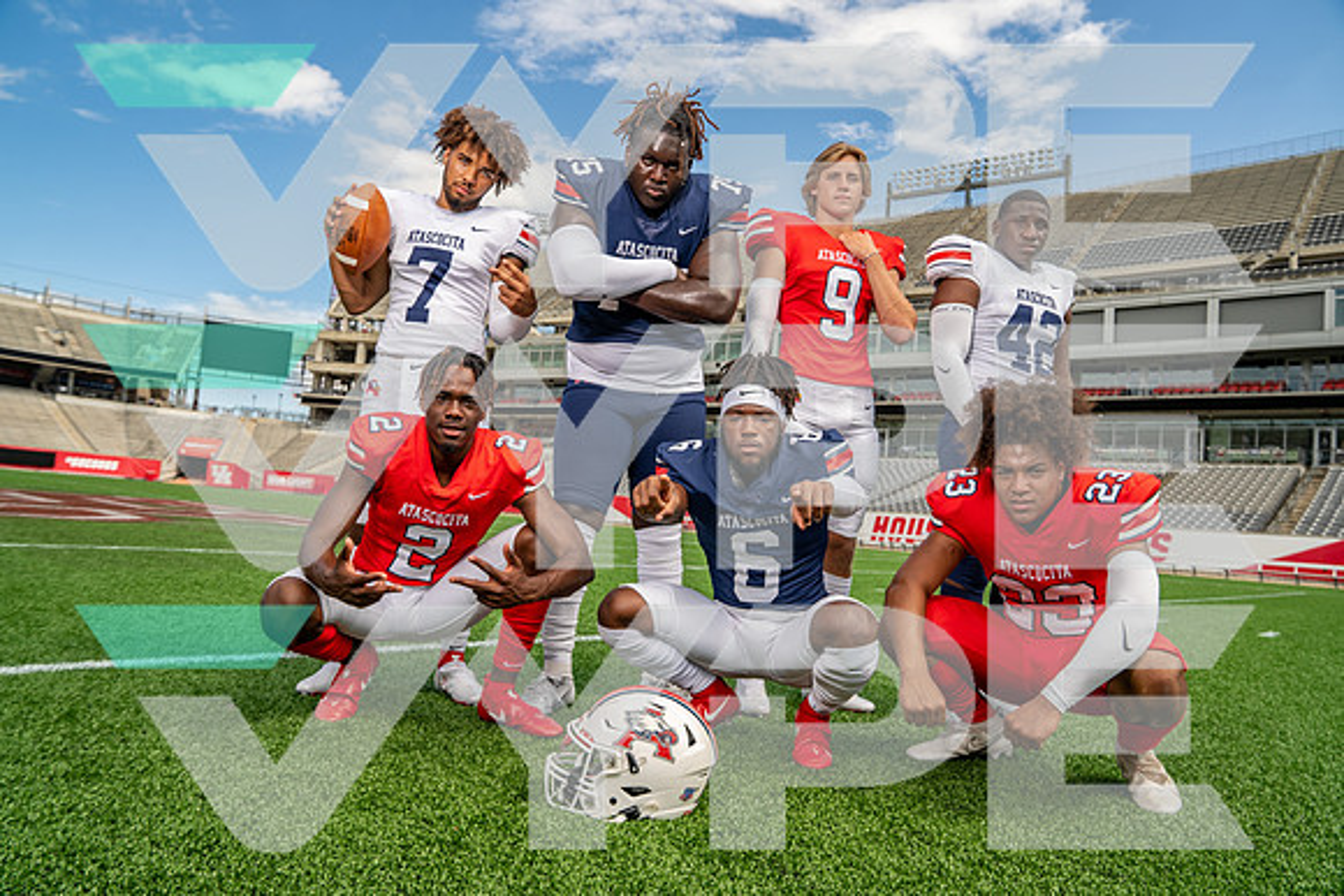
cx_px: 672
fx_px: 934
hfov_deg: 71.5
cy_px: 448
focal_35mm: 25
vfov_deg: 51.3
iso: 100
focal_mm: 25
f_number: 5.6
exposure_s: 1/320
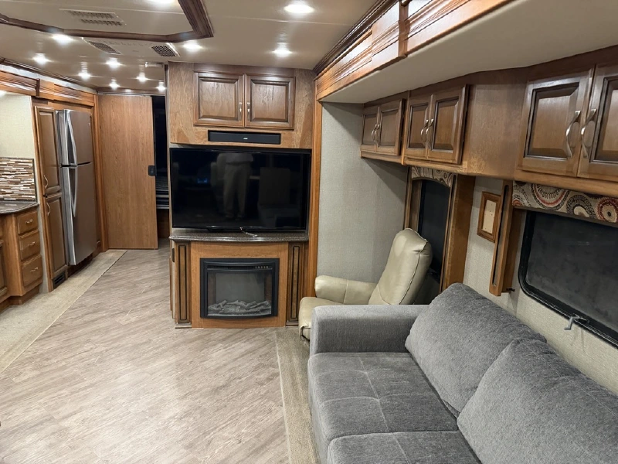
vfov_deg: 56.8
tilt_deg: -11.2
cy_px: 232
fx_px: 428
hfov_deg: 71.6
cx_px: 309
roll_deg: -2.5
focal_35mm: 24
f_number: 1.78
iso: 1000
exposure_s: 1/40
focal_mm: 6.76
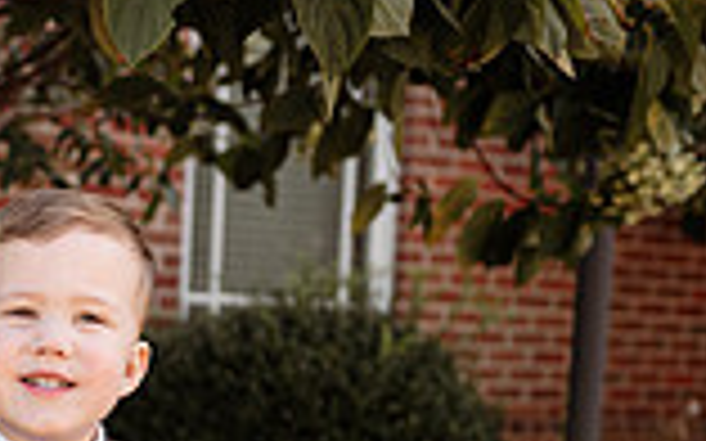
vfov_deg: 17.6
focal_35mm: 70
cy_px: 554
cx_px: 36
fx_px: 1346
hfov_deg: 28.0
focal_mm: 24
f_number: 2.2
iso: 125
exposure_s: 1/500
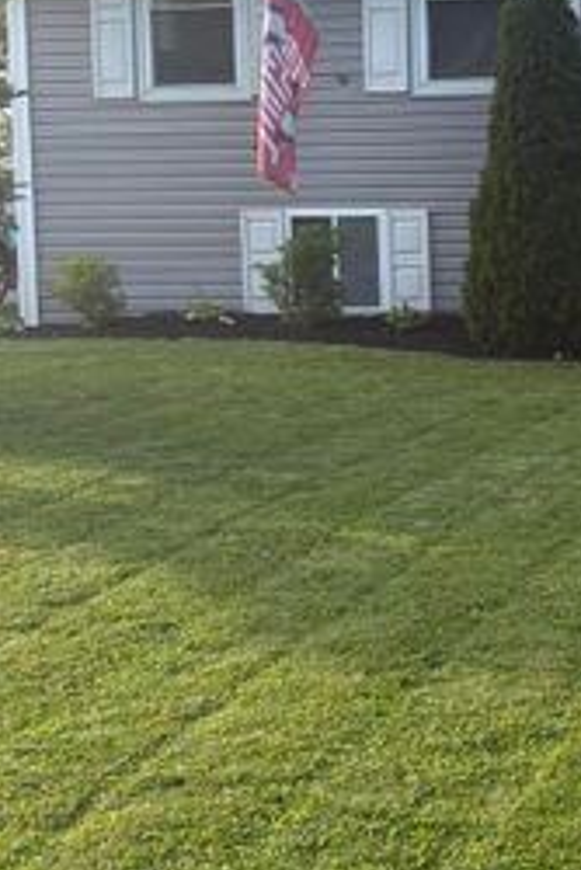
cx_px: 588
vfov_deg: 28.0
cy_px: 385
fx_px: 1740
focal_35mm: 72
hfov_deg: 18.4
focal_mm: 5.96
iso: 64
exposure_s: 1/482
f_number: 1.6
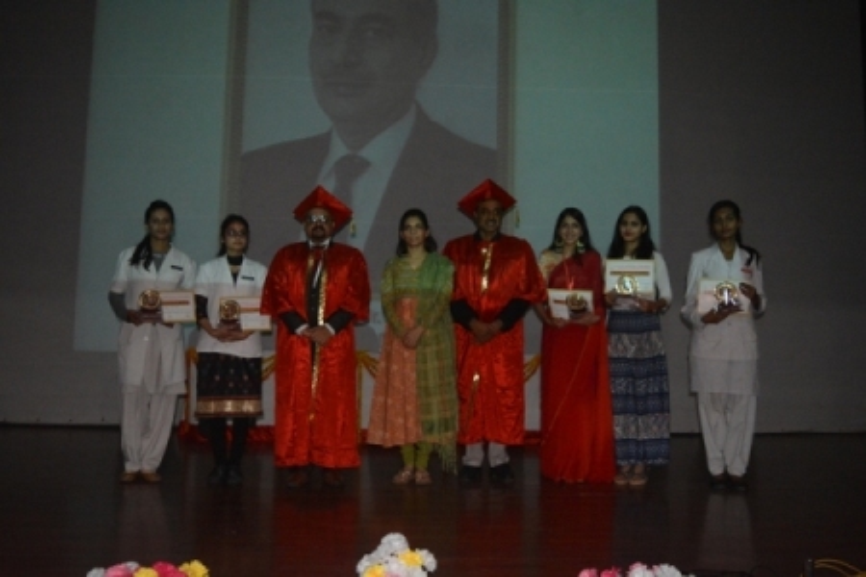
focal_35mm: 34
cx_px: 433
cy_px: 288
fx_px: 830
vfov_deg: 38.4
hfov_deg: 55.1
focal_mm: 23
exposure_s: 1/60
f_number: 3.8
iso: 3200
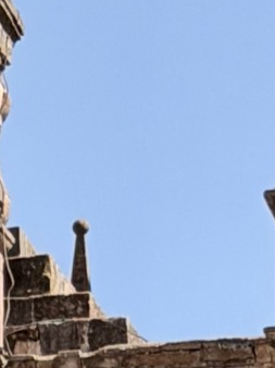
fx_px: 3861
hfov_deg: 3.9
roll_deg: +1.2
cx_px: -635
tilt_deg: +9.2
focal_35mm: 364
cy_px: 774
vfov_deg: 5.3
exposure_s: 1/2976
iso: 64
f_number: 1.78
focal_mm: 6.76
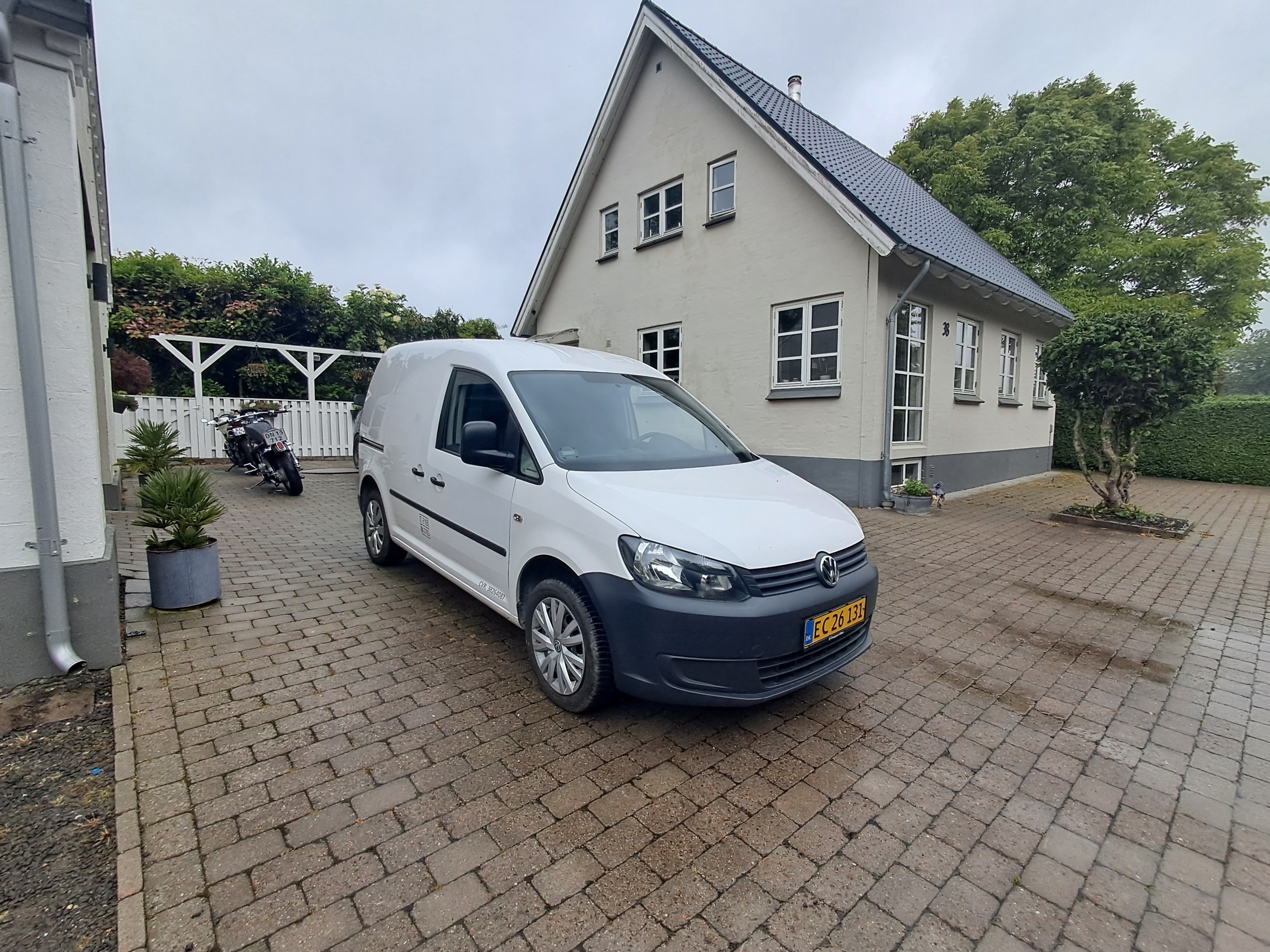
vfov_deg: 78.1
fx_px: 587
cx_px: 635
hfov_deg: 94.5
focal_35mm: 16
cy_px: 476
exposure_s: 1/571
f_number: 2.2
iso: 40
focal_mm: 1.64
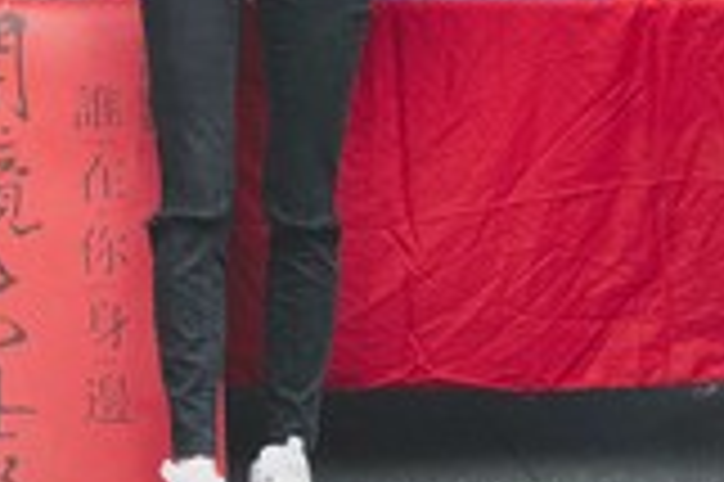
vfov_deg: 10.5
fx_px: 2551
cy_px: -207
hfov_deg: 15.5
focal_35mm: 127
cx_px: -153
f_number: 5
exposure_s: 1/160
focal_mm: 34
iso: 1000
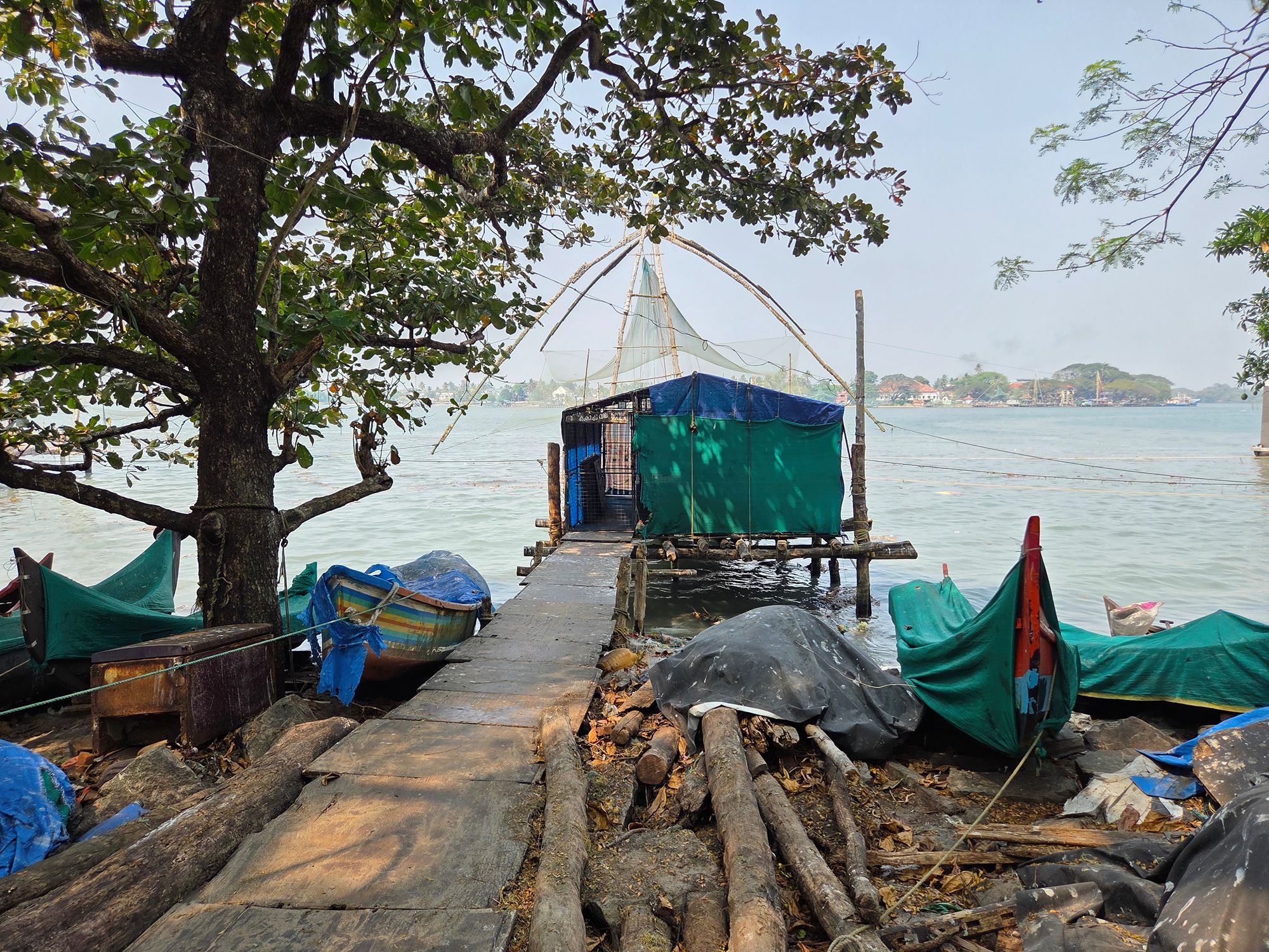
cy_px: 476
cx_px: 634
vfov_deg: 58.9
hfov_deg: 73.9
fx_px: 843
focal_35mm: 23
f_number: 1.8
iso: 80
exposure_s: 1/1668
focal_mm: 5.4
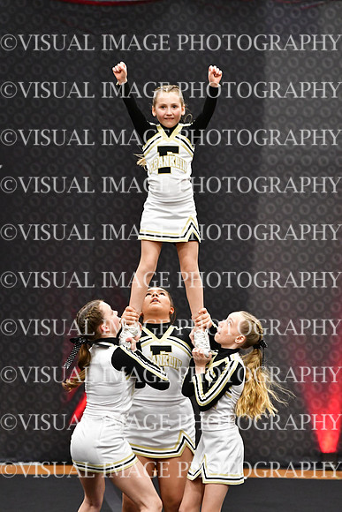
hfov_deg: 5.0
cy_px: 256
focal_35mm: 277
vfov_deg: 7.4
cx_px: 171
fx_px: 3945
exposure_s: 1/500
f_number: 3.2
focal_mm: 185
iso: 5000
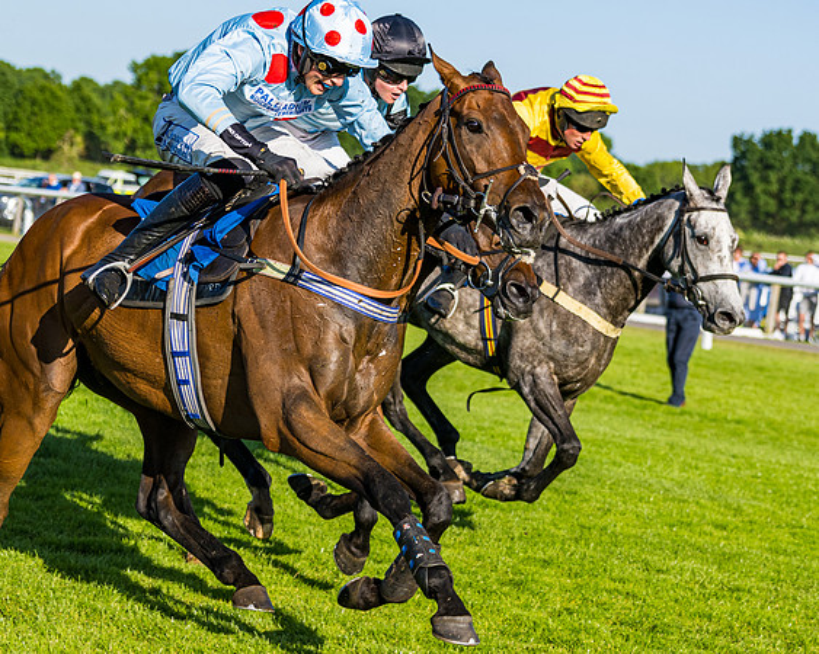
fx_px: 3024
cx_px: 467
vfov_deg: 12.3
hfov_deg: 15.4
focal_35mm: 125
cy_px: 447
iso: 200
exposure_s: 1/2000
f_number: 4
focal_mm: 70
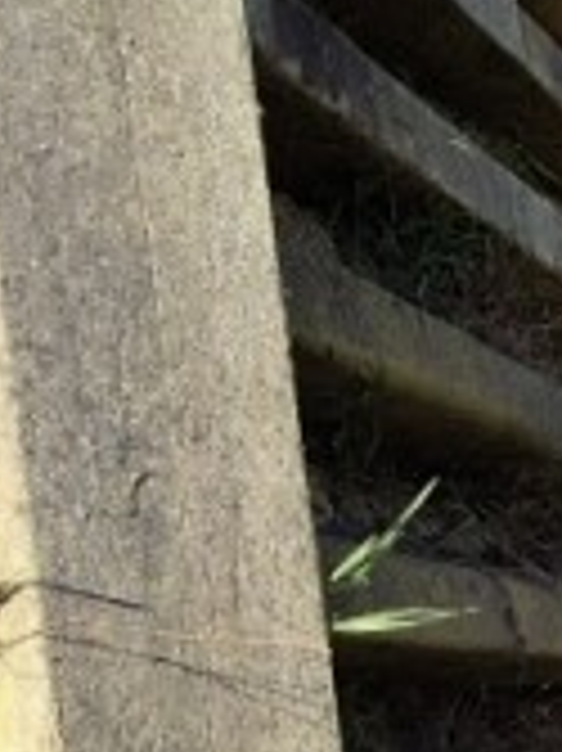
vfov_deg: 27.3
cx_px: 1243
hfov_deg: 15.2
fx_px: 1517
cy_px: 585
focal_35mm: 70
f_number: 2.2
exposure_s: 1/840
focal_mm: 2.2
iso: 50
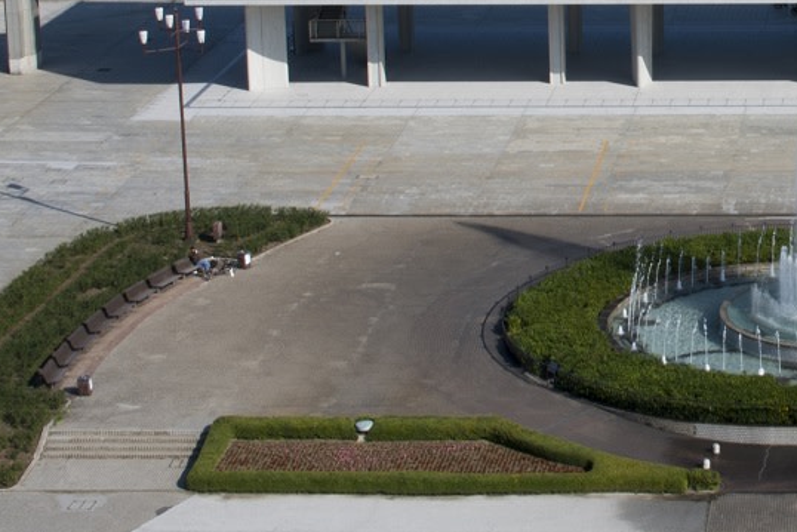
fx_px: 2768
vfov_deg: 10.8
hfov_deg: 15.9
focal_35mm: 125
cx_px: 901
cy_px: -73
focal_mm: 35
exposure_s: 1/50
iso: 100
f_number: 22
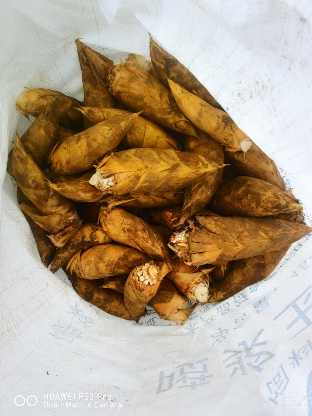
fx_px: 325
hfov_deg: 51.3
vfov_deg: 65.3
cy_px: 208
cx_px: 156
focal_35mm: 27
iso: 400
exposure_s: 1/100
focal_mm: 5.54
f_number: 1.8
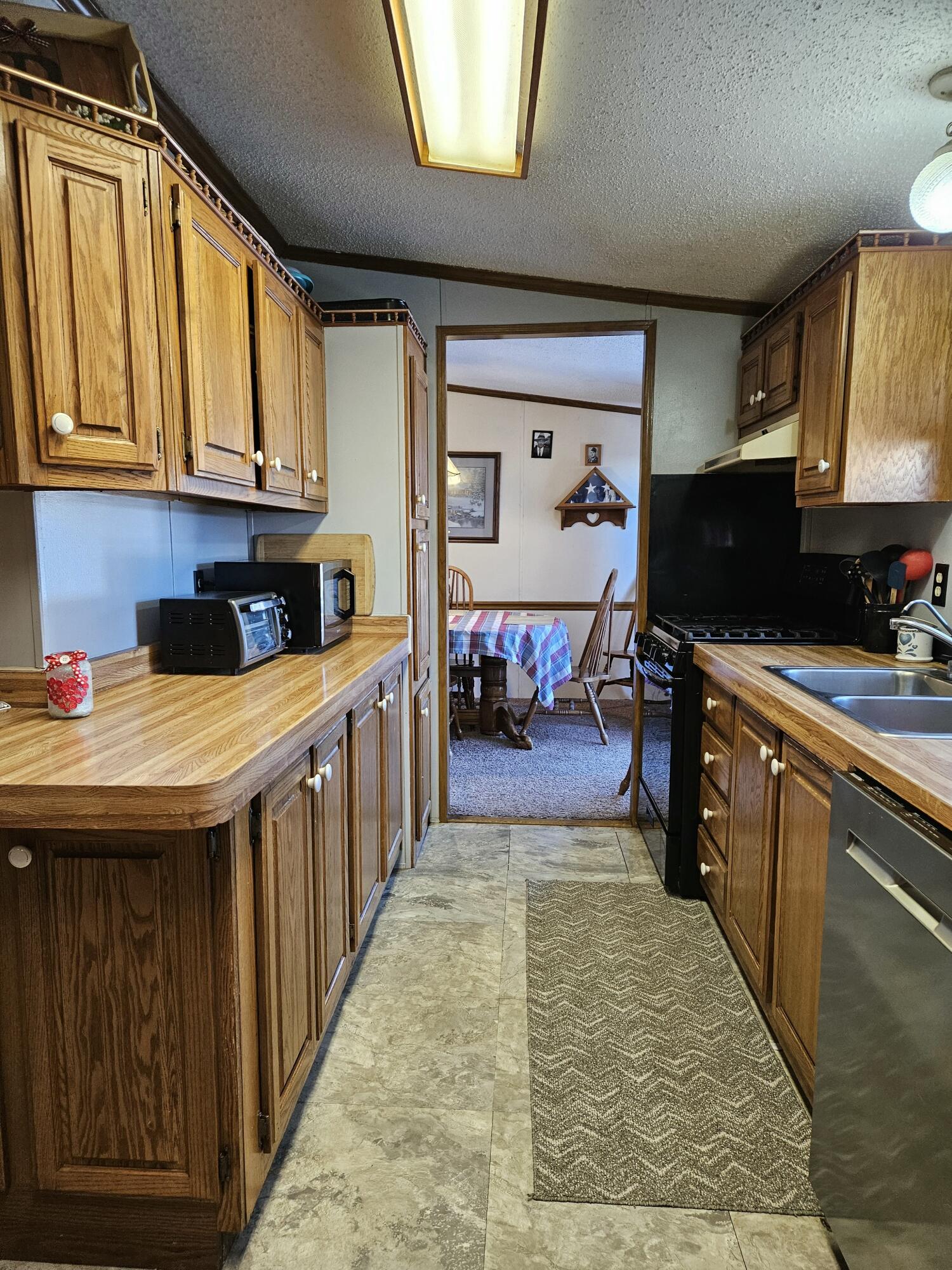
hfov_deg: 58.9
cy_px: 635
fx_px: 843
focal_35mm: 23
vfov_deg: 73.9
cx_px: 476
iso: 320
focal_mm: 5.4
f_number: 1.8
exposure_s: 1/120
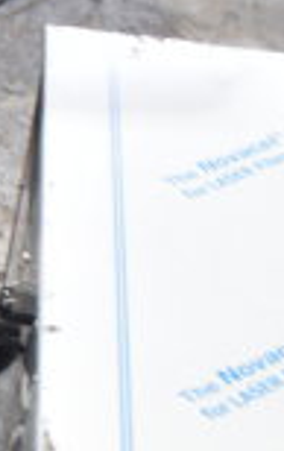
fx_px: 2007
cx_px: -597
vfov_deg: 12.6
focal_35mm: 163
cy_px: 488
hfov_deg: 7.1
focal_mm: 18
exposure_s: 1/30
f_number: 3.5
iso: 640
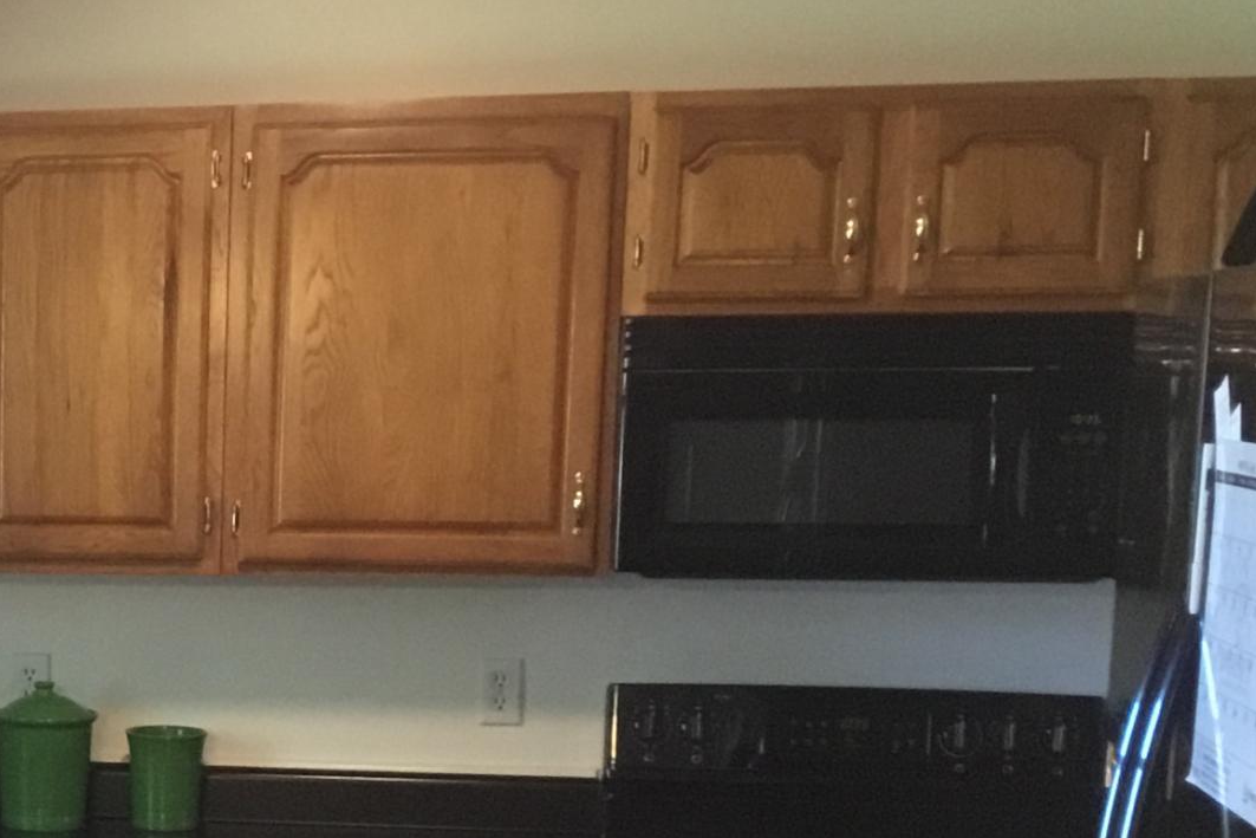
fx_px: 3175
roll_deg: +0.8
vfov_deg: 14.8
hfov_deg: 20.5
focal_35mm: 91
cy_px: 817
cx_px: -371
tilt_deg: -6.8
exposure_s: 1/30
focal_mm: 3.3
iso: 160
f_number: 2.4
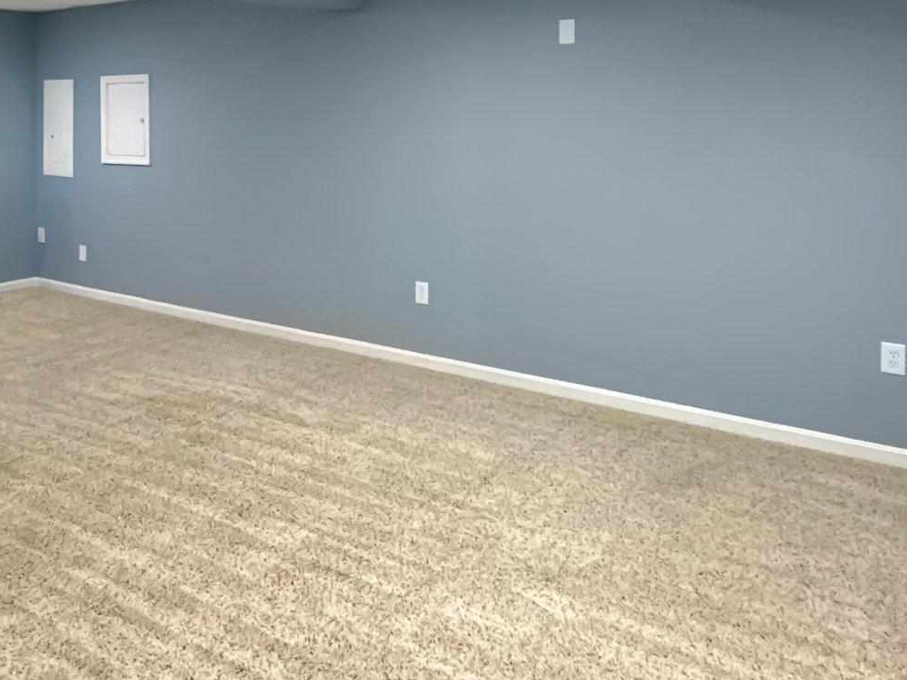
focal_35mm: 29
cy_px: 308
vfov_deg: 48.2
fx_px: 760
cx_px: 231
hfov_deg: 58.6
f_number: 2.2
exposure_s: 1/60
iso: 320
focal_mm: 2.22
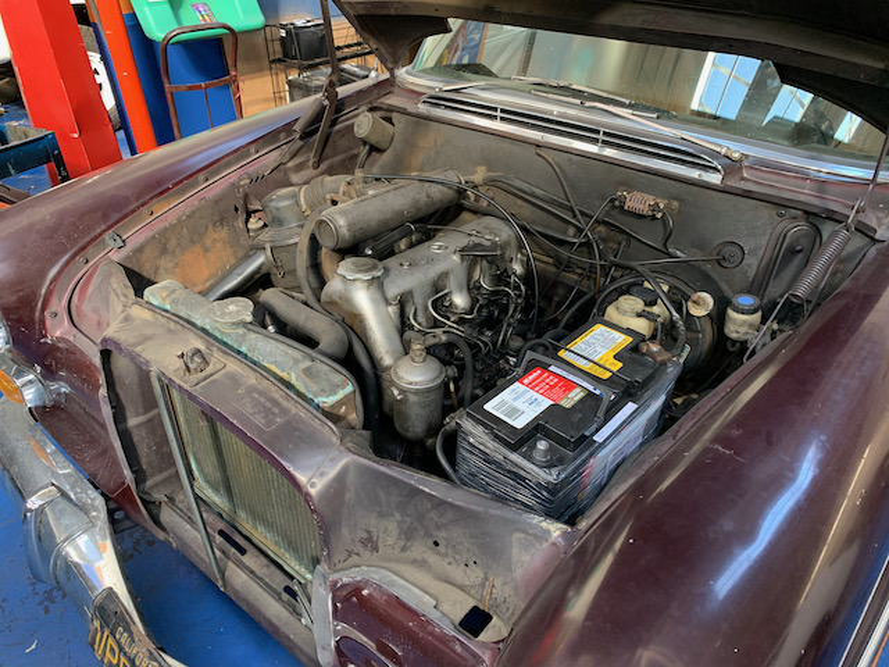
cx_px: 444
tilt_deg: -31.4
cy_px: 334
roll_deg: +2.2
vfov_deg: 53.1
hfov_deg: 67.3
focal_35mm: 26
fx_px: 668
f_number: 1.8
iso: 200
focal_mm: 4.25
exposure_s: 1/60
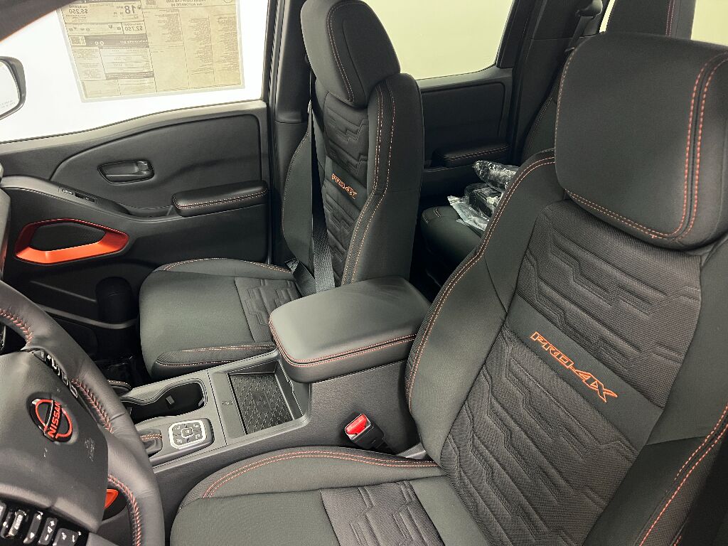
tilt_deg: -30.5
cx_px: 364
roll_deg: +0.5
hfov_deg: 67.3
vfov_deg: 53.1
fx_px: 547
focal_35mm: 26
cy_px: 273
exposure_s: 1/30
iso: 640
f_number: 1.5
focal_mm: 5.7
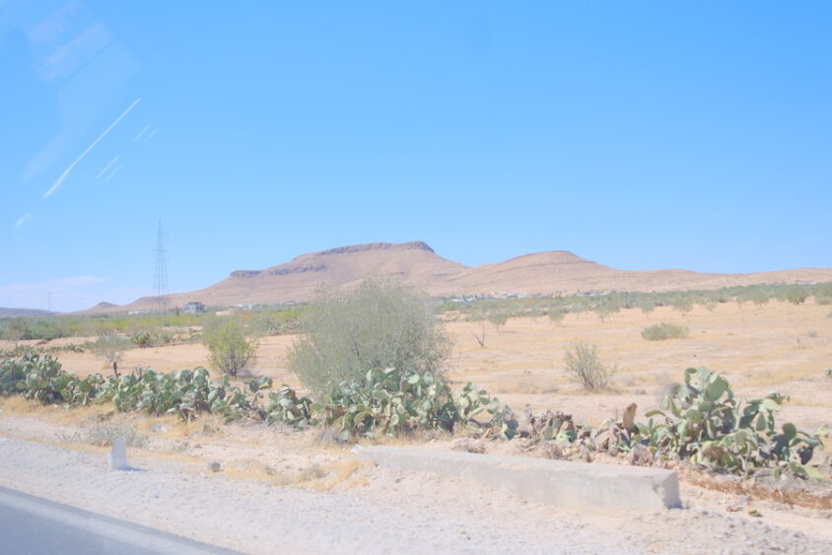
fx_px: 832
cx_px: 416
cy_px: 278
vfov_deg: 36.9
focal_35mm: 36
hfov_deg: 53.1
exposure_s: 1/1400
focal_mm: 24
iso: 640
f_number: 4.5
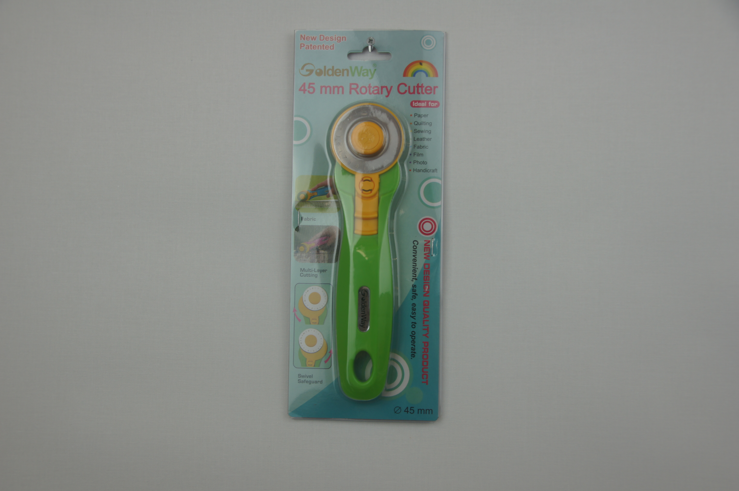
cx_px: 370
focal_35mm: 45
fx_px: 923
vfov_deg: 29.8
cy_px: 246
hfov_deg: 43.6
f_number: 5.6
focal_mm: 30
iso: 100
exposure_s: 1/80
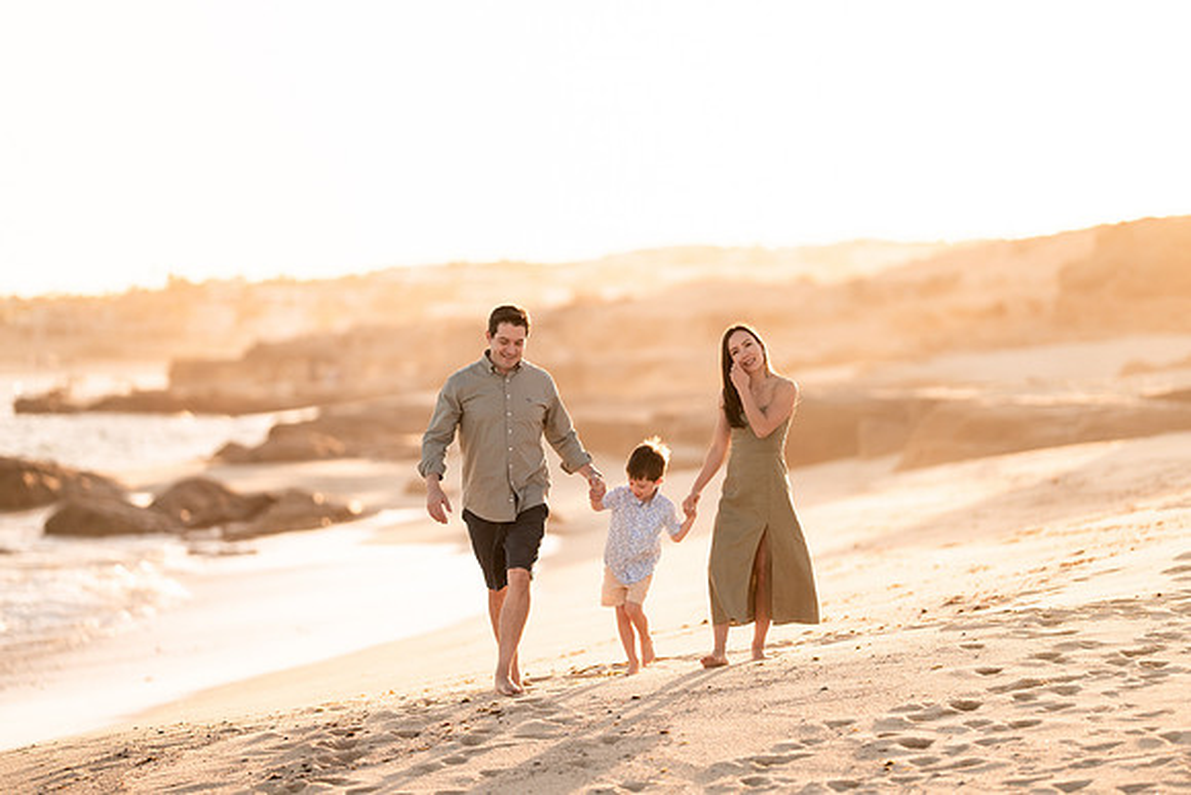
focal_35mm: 135
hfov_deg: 15.2
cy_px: 398
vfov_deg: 10.2
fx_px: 4467
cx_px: 596
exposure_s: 1/3200
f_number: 1.8
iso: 100
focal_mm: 135
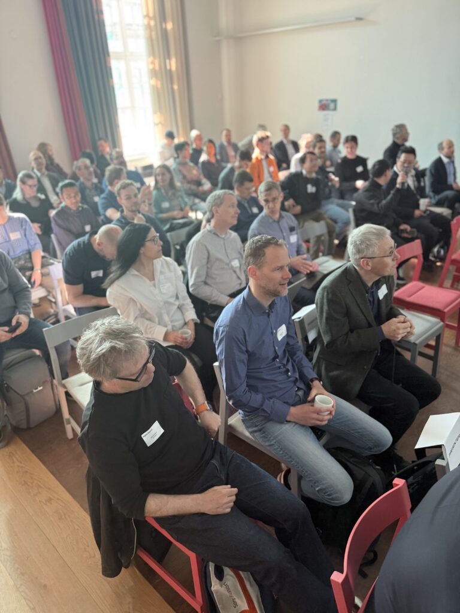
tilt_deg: -27.3
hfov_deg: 56.8
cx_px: 230
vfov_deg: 71.6
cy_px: 306
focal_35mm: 24
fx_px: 425
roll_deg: +2.4
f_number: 1.78
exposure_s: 1/60
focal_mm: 6.76
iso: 320
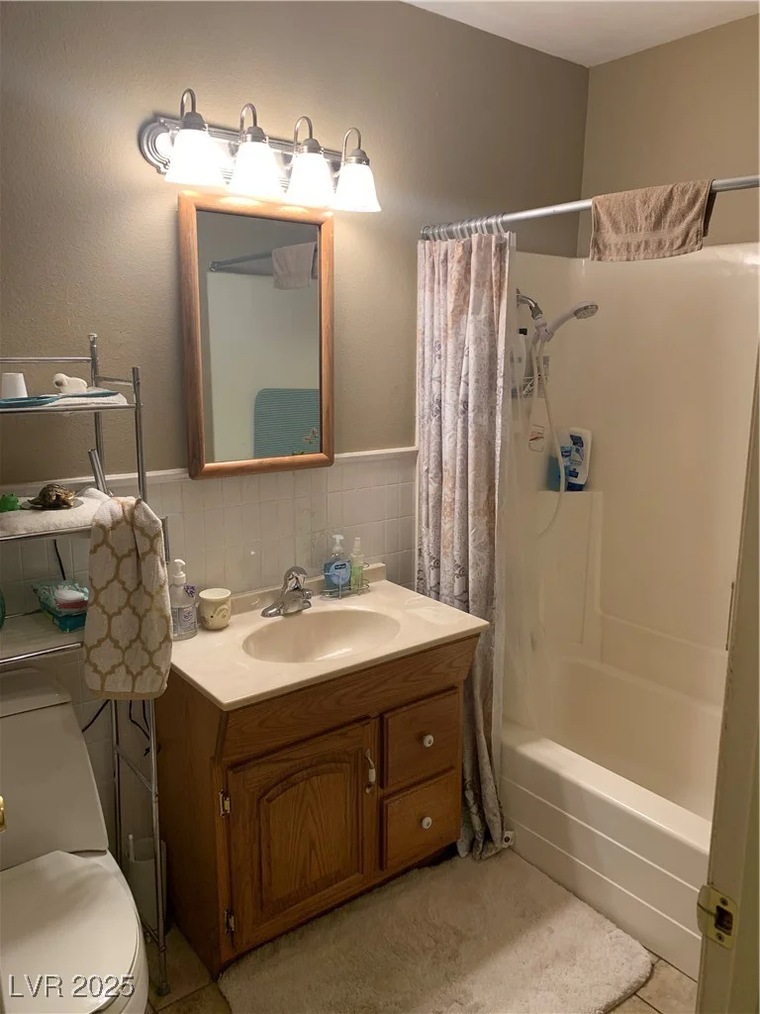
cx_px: 380
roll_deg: -0.2
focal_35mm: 26
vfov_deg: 67.3
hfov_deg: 53.1
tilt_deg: -11.7
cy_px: 507
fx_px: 761
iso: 80
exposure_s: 1/60
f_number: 1.8
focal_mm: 4.25
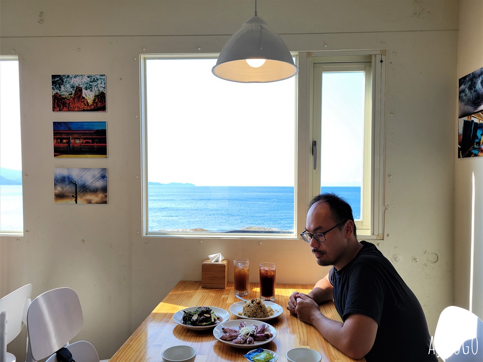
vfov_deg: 53.1
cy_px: 181
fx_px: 363
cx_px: 242
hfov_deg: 67.3
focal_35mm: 26
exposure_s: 1/681
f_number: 1.8
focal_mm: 5.4
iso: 40
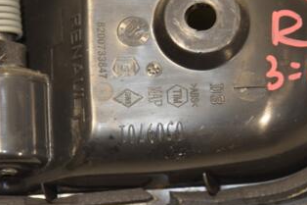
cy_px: 83
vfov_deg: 5.2
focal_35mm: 264
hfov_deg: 7.8
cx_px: 128
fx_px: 2250
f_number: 5.6
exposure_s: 1/125
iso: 800
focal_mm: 92
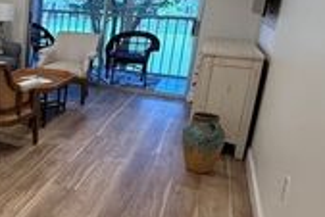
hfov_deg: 38.1
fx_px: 389
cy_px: 91
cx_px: -29
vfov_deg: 31.2
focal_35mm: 43
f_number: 2.2
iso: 320
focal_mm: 2.22
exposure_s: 1/120
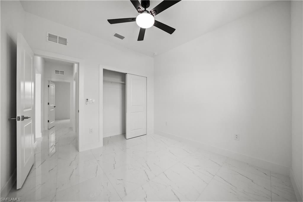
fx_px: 101
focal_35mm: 12
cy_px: 101
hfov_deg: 112.6
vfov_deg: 90.0
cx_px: 152
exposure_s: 1/80
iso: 800
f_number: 5.6
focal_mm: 12
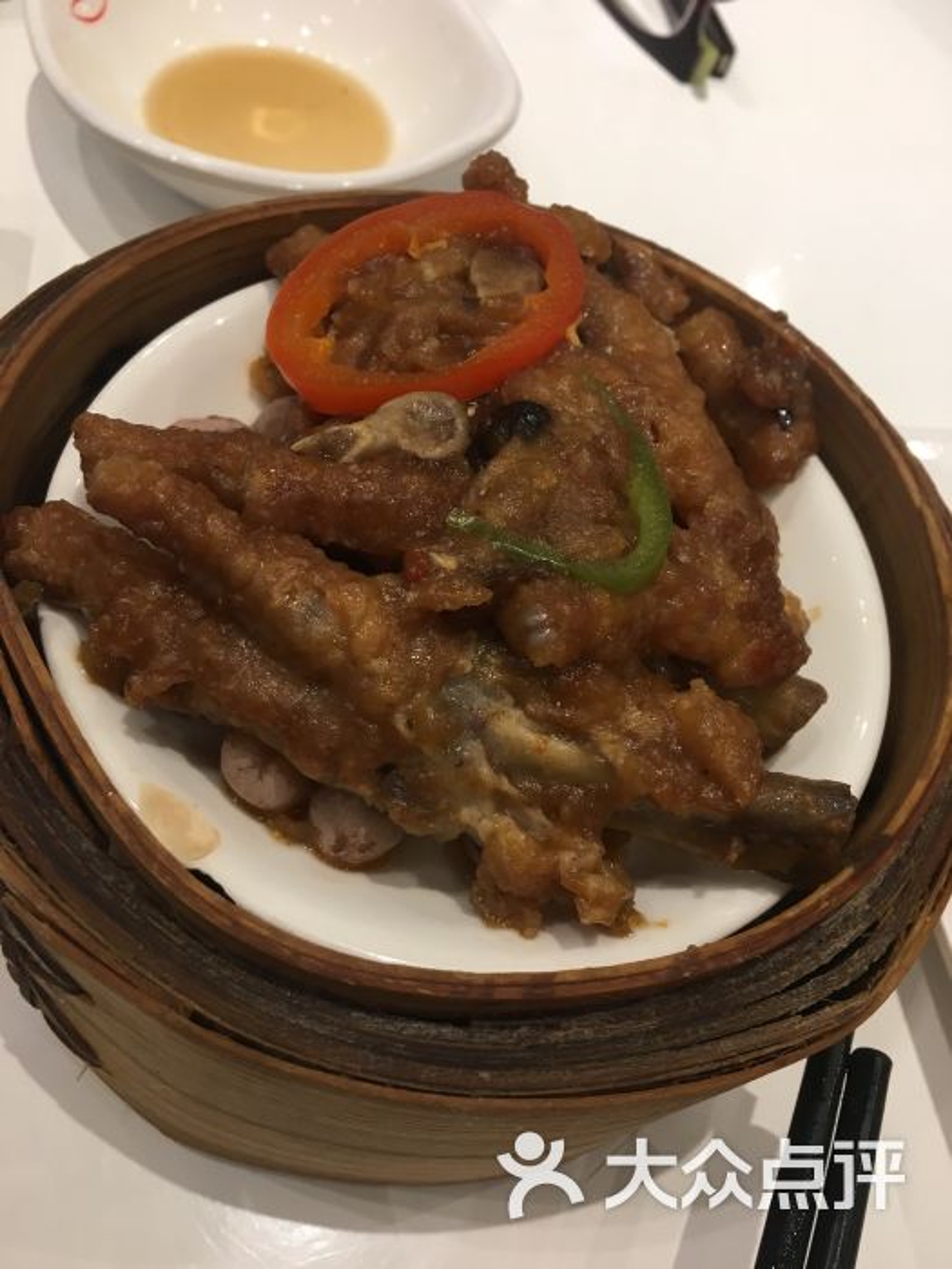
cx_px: 476
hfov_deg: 48.2
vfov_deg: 61.7
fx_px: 1063
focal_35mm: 29
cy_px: 634
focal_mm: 4.15
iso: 64
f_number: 2.2
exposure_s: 1/33
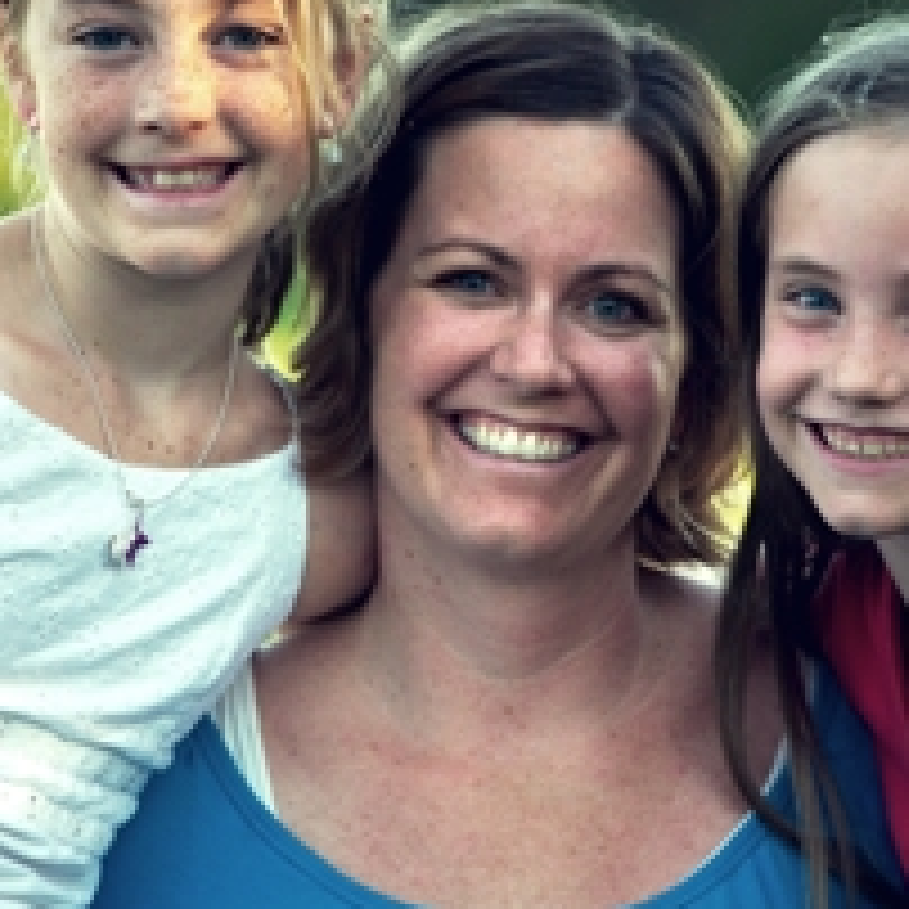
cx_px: 495
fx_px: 16368
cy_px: 450
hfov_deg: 3.2
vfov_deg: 3.2
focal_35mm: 551
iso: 400
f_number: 4.5
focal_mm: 195
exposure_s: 1/320
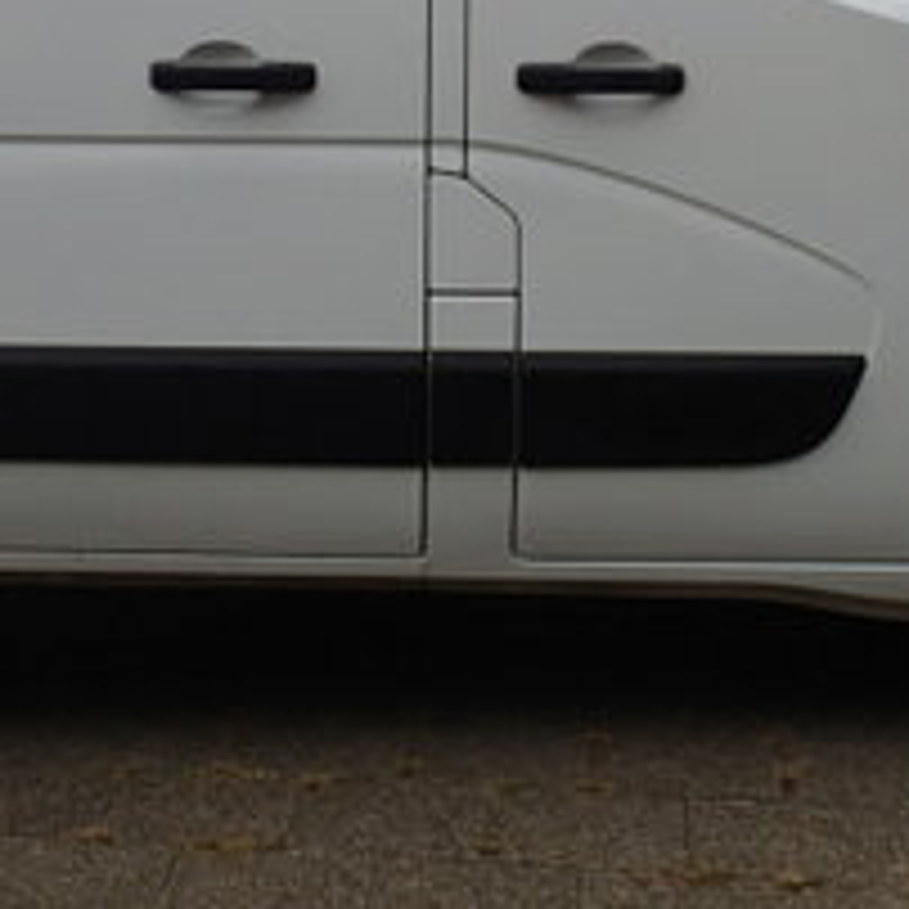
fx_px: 2466
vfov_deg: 20.3
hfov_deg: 20.5
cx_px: 90
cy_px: 9
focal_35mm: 83
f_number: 8
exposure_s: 1/200
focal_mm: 4.5
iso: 100
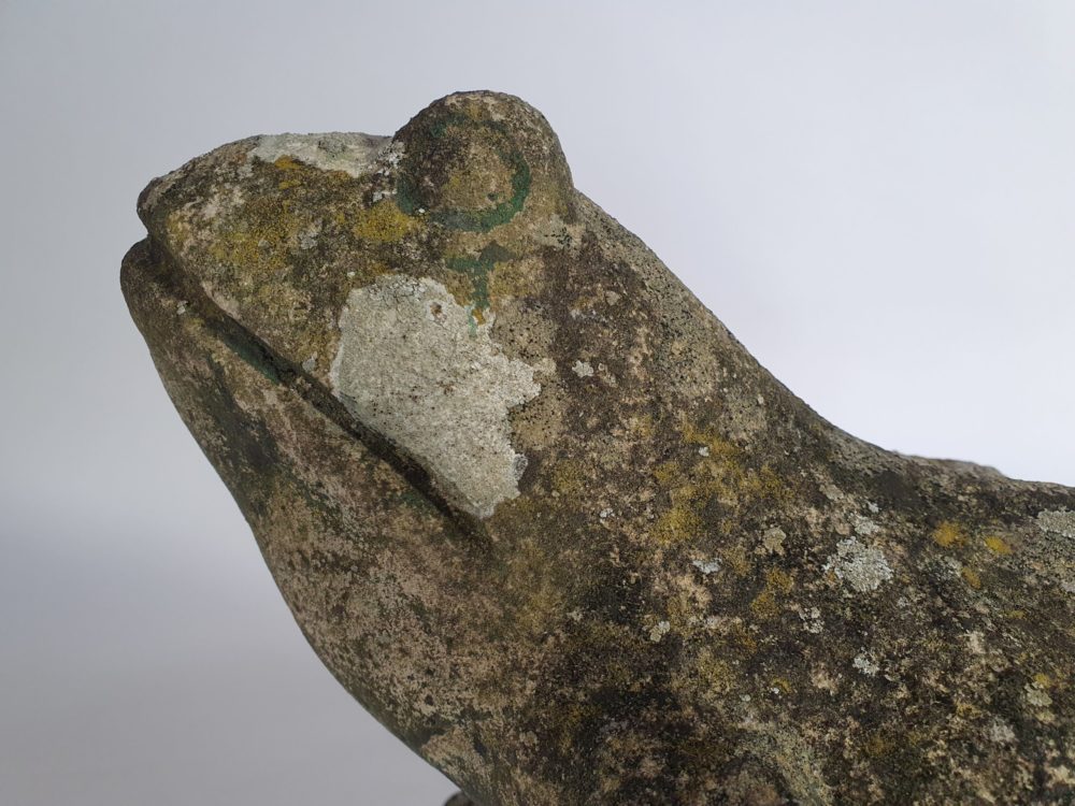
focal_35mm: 26
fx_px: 807
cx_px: 538
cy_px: 403
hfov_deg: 67.3
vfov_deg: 53.1
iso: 160
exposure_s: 1/100
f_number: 2.4
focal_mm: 4.32
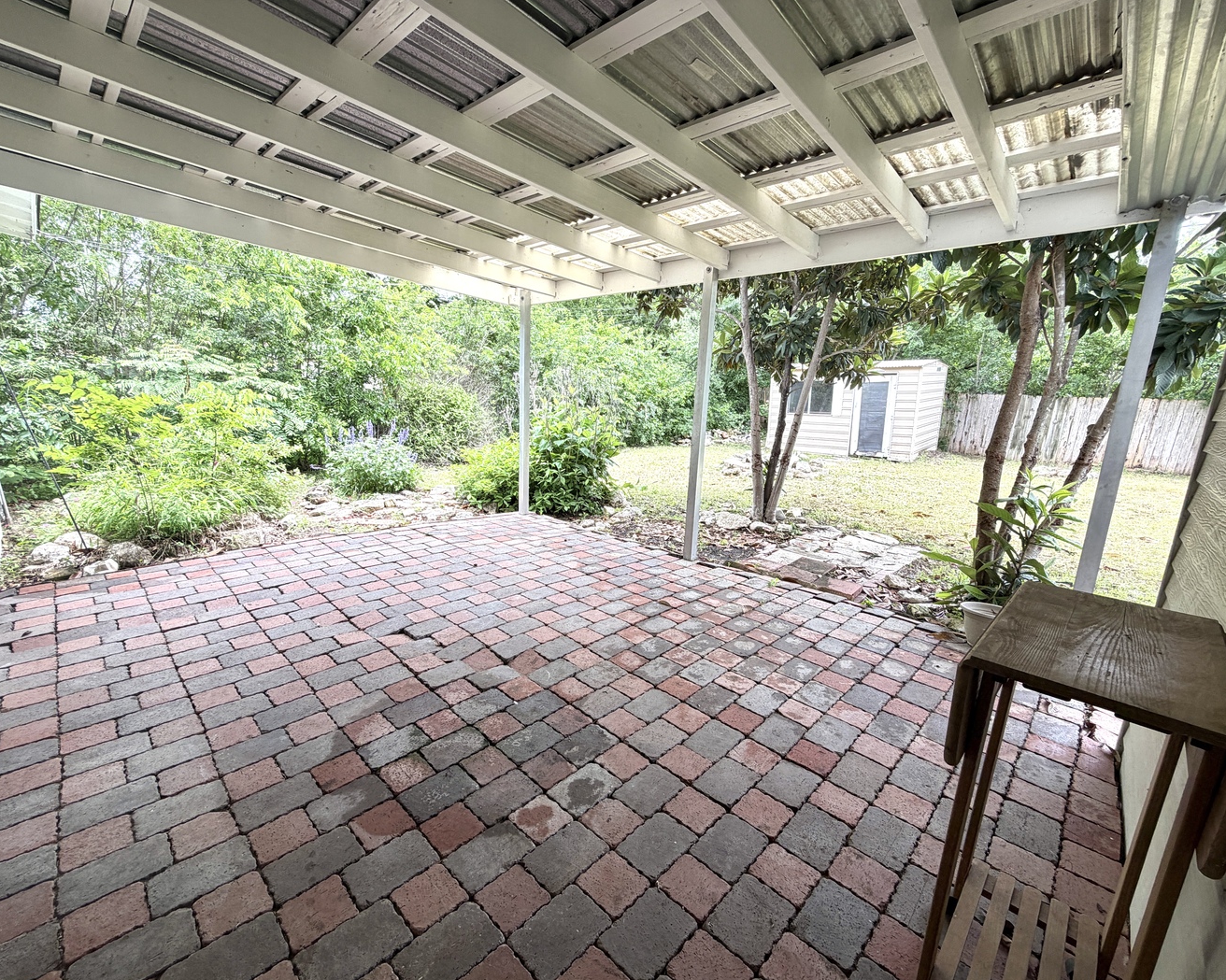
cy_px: 504
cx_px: 592
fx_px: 544
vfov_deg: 84.0
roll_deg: -0.7
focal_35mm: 15
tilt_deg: -11.8
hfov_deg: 96.8
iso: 40
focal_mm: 2.22
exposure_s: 1/199
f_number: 2.2
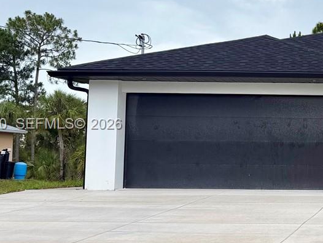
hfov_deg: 23.5
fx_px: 681
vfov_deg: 20.2
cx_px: 422
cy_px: 125
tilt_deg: +3.5
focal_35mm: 73
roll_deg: -0.3
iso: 80
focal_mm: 6.76
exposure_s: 1/2801
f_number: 1.78
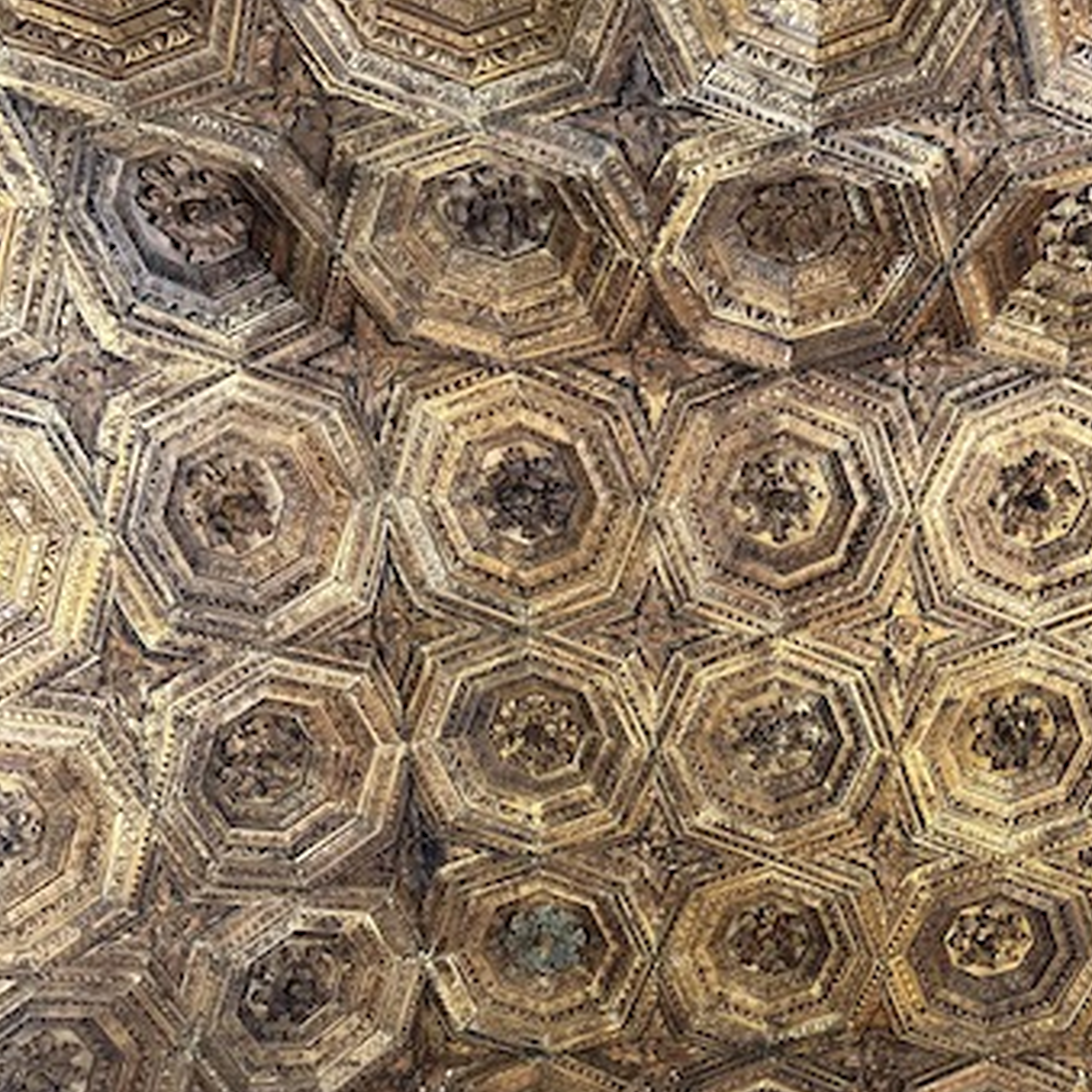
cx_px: 757
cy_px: 802
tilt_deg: +66.1
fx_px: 1428
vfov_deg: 40.8
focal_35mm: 40
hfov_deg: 41.1
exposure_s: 1/50
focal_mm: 6.86
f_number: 1.78
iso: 640
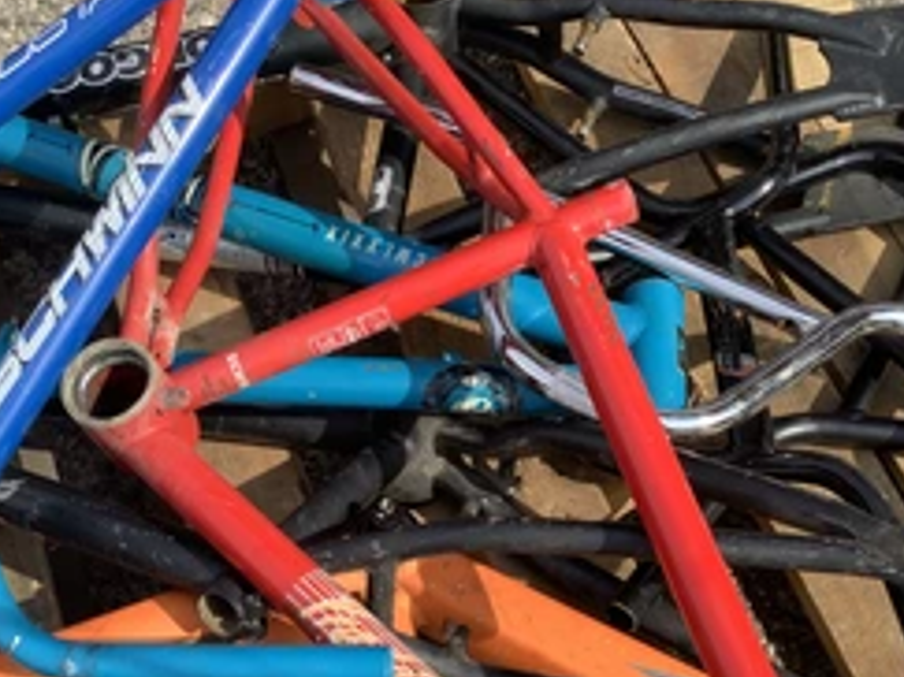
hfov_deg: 37.4
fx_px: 1331
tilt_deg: -64.3
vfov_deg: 28.0
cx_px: 387
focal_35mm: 51
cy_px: 528
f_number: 2.4
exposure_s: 1/574
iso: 25
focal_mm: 3.3
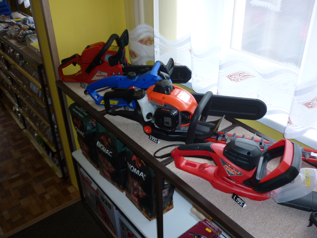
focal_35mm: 33
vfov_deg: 42.9
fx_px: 302
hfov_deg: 55.4
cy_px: 119
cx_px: 158
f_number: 2.8
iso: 100
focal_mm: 5.5
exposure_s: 1/30
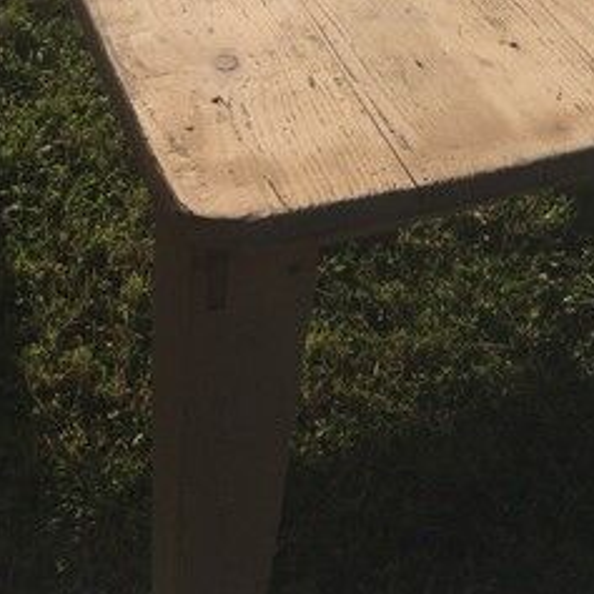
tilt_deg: -29.7
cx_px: 419
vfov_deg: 24.3
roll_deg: -1.8
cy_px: -95
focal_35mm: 65
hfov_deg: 26.3
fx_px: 1262
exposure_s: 1/3425
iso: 32
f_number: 2.2
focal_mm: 4.15
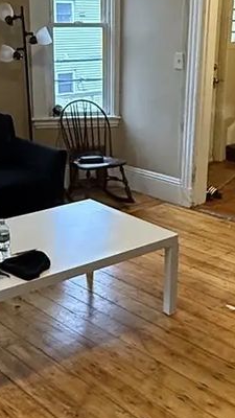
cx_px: 102
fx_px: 576
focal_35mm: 52
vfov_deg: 39.9
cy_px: 217
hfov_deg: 23.0
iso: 800
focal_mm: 2.22
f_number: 2.2
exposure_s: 1/60
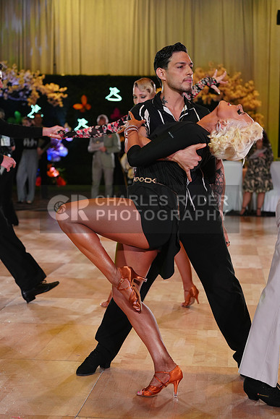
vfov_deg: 28.8
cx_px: 140
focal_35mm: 70
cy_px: 210
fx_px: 816
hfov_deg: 19.5
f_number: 4
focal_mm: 70
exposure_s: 1/400
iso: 1250
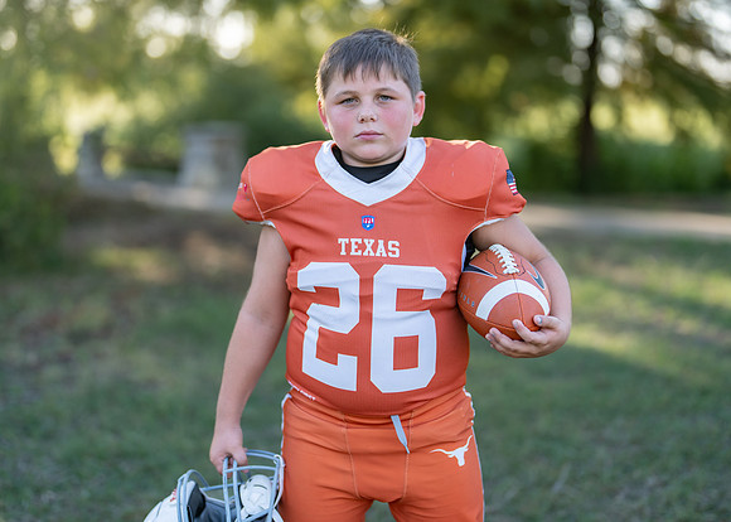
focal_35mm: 59
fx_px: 1222
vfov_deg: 24.1
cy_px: 235
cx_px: 368
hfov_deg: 33.3
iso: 100
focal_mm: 50
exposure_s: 1/1250
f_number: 1.2
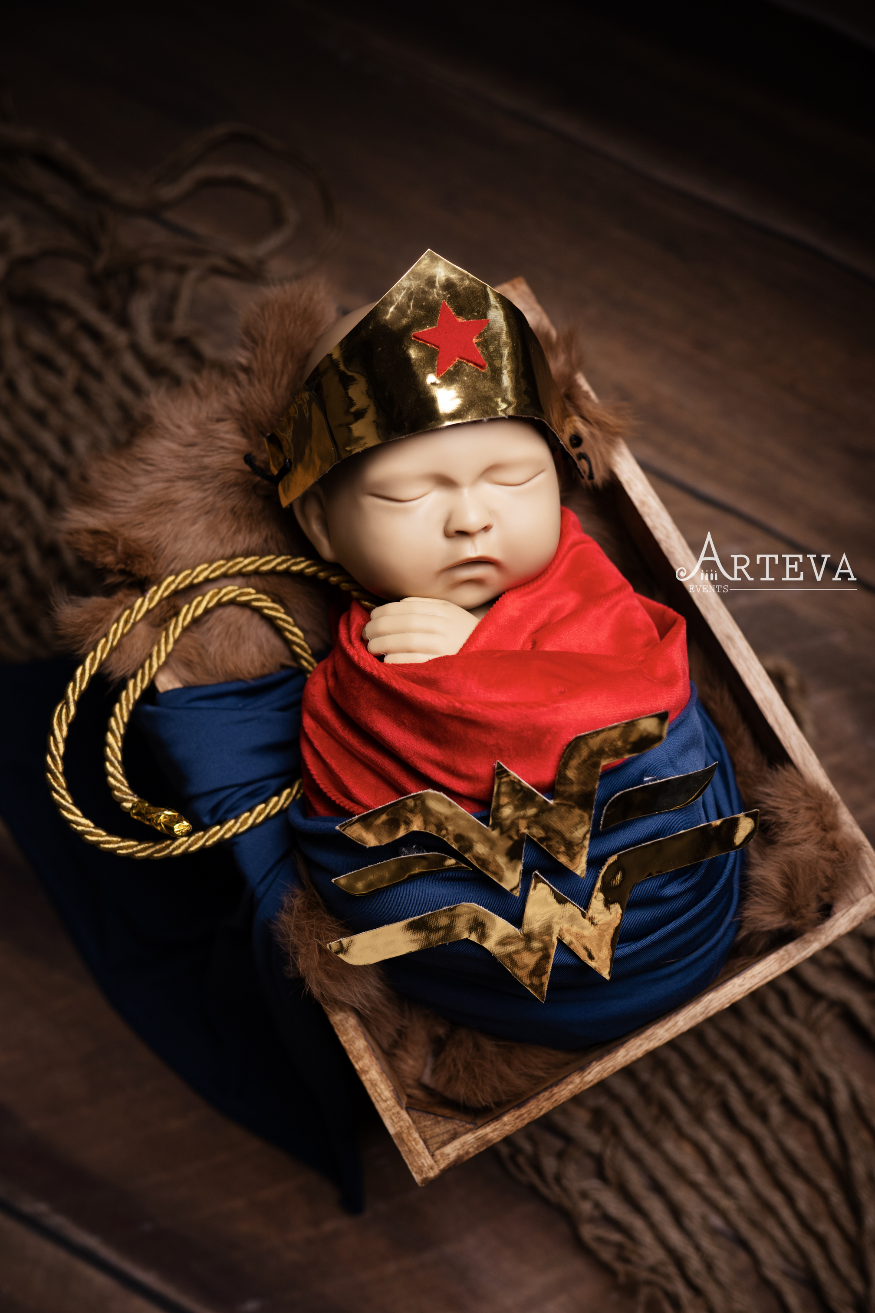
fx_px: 1276
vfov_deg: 54.4
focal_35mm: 35
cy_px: 656
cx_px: 438
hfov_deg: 37.9
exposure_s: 1/250
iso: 125
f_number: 2.8
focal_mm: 35
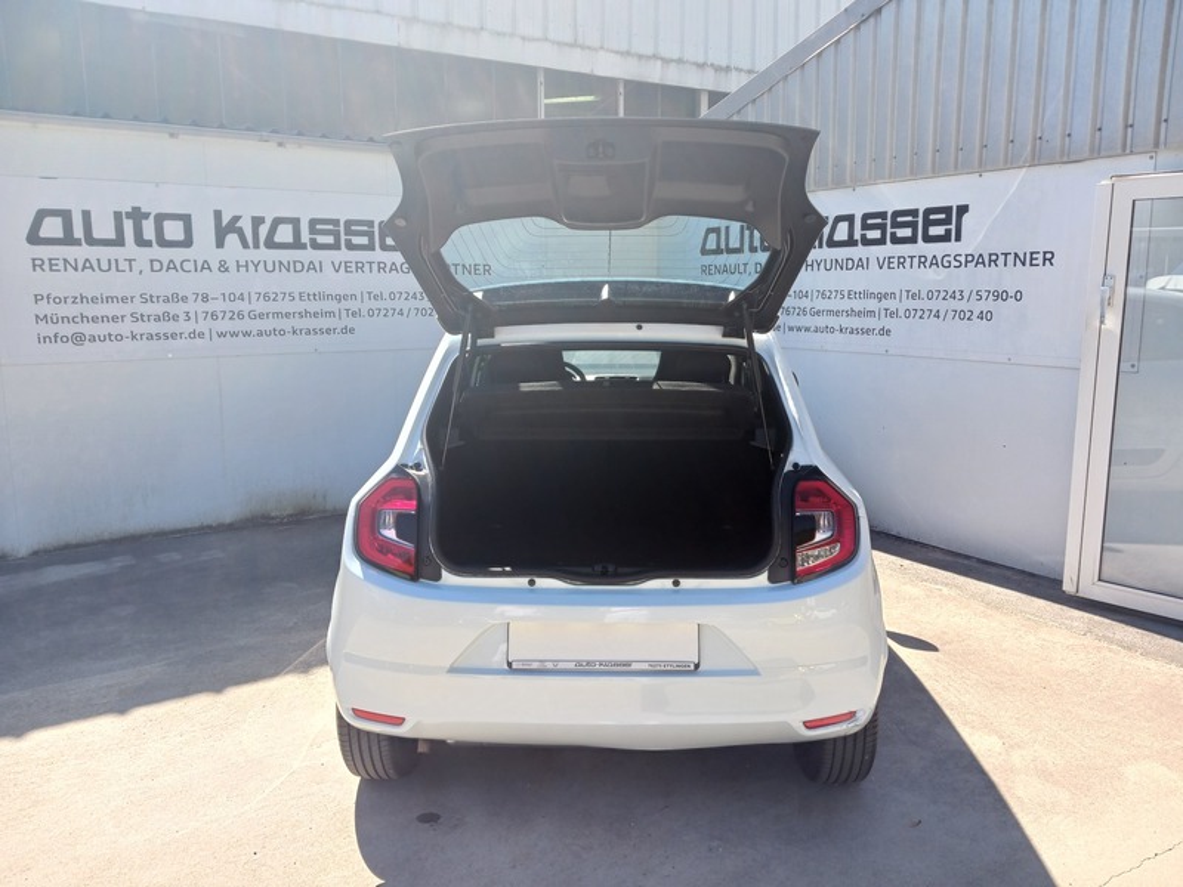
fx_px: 923
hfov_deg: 65.3
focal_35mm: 27
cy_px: 444
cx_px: 592
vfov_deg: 51.4
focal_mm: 4
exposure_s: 1/112
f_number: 1.8
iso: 20
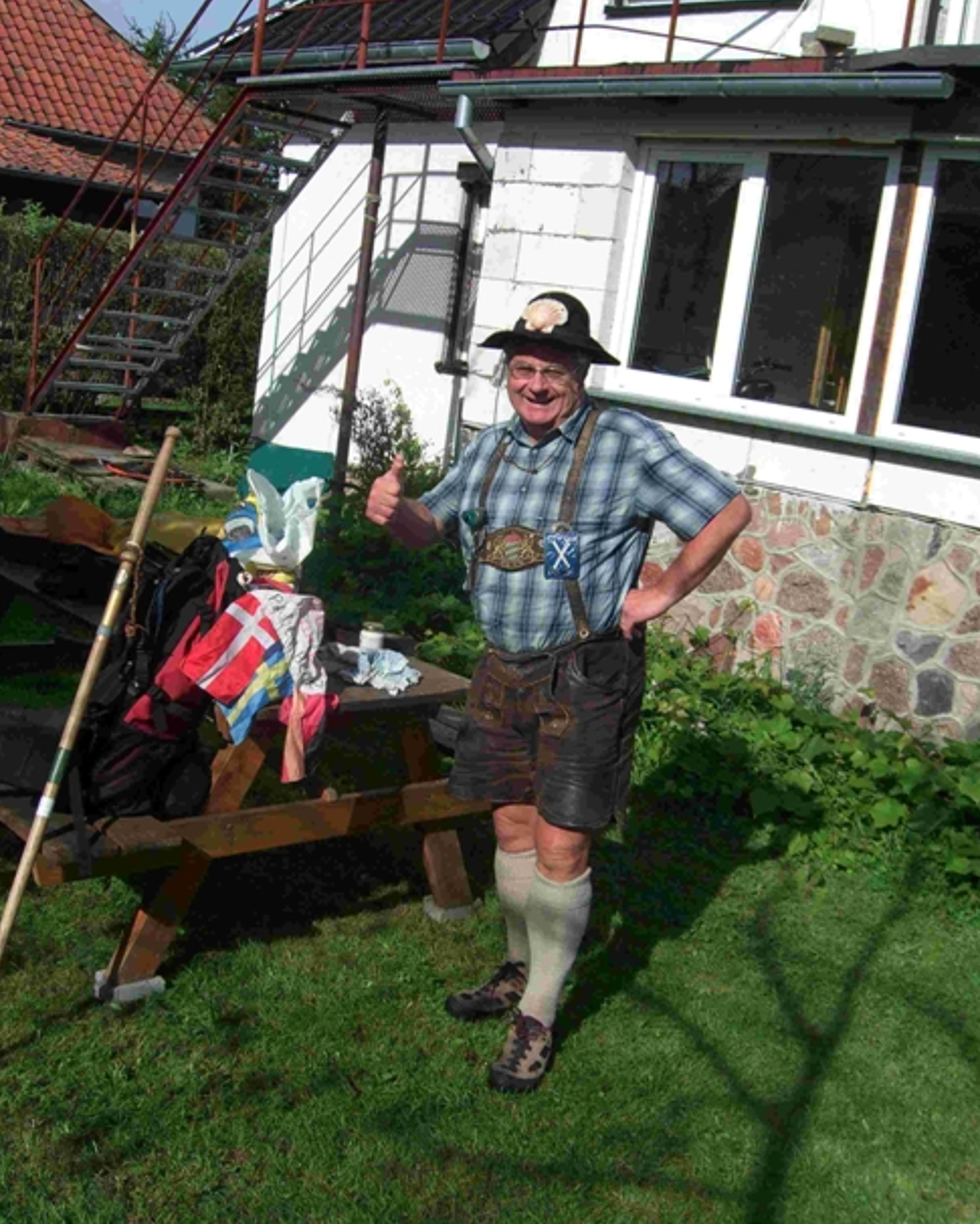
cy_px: 649
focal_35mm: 40
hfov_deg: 37.3
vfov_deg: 45.8
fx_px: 1450
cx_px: 489
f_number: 8
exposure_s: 1/250
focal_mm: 7.9
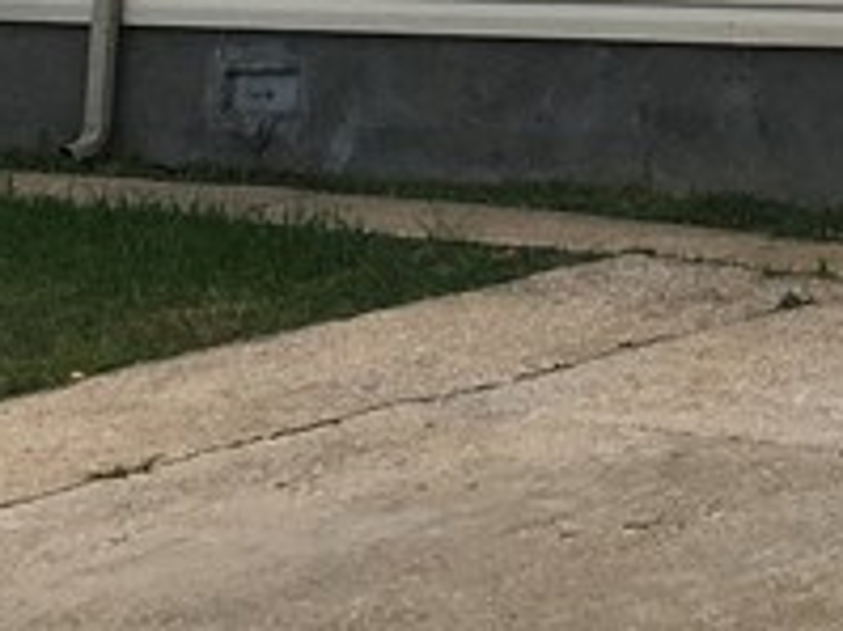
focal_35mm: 149
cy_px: -690
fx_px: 3626
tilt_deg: +10.3
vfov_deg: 9.2
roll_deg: -0.9
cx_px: 1063
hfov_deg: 12.9
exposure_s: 1/855
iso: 25
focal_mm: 4.15
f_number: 2.2
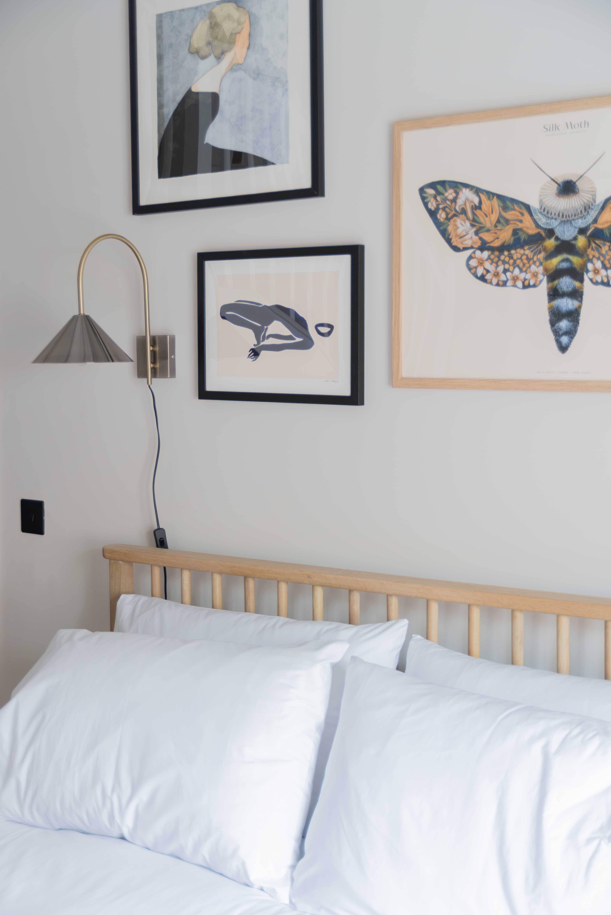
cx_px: 306
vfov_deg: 42.7
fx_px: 1170
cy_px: 458
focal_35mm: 46
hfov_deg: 29.3
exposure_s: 1/125
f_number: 4
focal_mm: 46
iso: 1600
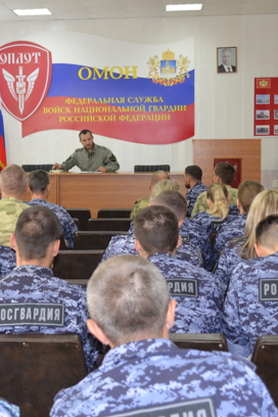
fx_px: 834
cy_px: 201
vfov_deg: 28.1
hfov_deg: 18.8
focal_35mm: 72
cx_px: 75
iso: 800
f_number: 3.8
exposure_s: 1/60
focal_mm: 26
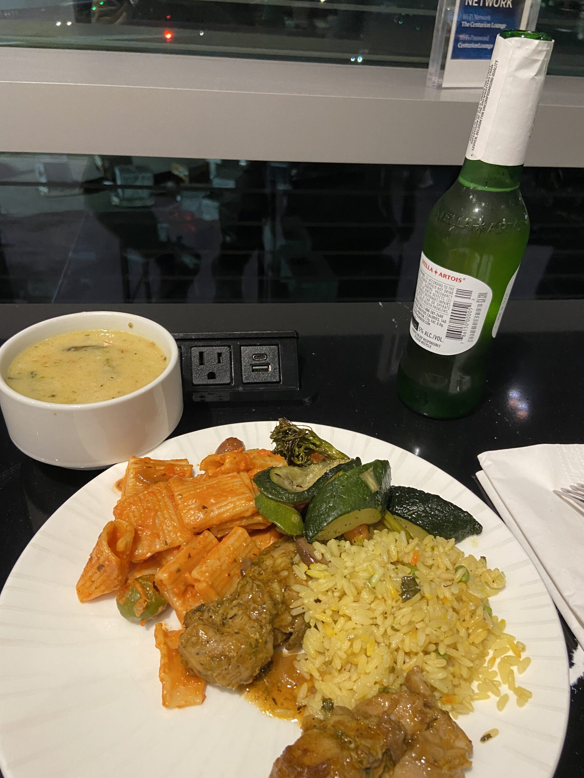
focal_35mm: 27
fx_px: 607
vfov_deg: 65.3
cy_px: 396
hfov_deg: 51.3
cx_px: 303
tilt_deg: -35.2
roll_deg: -4.8
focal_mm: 4.25
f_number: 1.8
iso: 250
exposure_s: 1/60
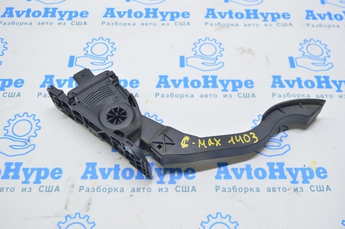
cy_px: 114
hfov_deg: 49.6
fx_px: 373
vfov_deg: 34.1
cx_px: 172
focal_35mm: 39
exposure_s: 1/20
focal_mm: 26
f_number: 5.6
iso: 400
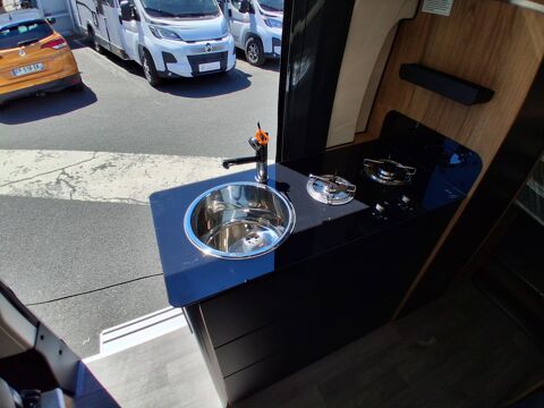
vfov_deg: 74.7
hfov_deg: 91.0
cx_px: 272
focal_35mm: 17
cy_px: 204
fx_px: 267
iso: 50
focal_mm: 1.4
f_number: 2.2
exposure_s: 1/883
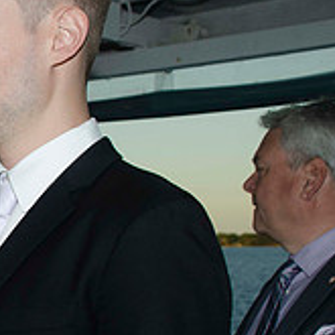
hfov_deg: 14.1
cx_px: -160
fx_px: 1270
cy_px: 242
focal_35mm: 116
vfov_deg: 15.0
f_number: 5.6
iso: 100
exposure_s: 1/250
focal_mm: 26
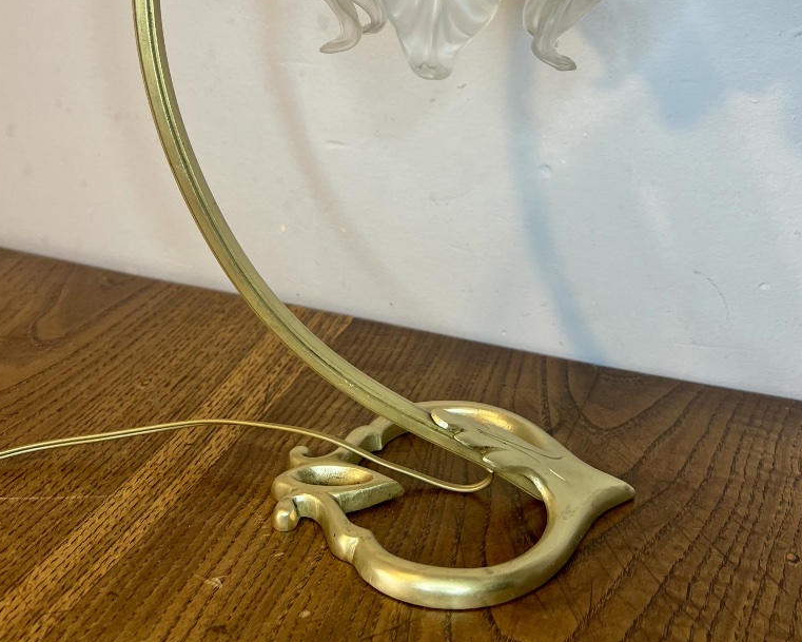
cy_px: 105
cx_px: 425
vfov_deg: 35.8
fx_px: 950
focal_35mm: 40
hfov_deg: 45.8
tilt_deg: -12.8
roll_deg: -3.0
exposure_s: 1/100
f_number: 1.5
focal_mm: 5.7
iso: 64
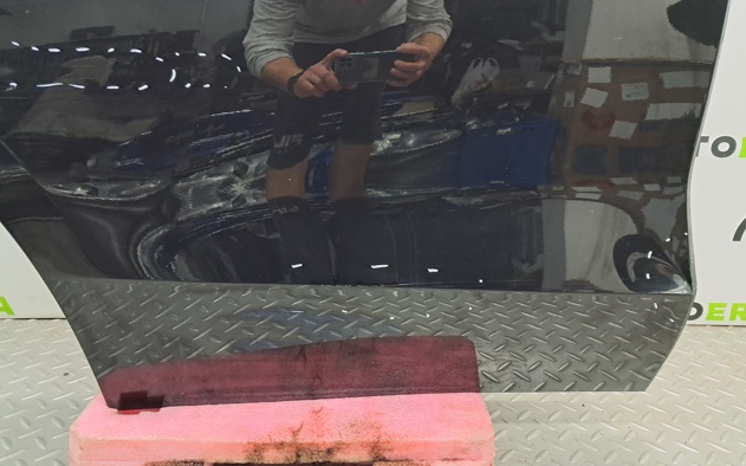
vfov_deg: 43.1
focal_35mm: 29
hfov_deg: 64.7
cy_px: 231
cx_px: 374
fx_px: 589
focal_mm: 4
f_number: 1.8
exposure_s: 1/50
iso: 640
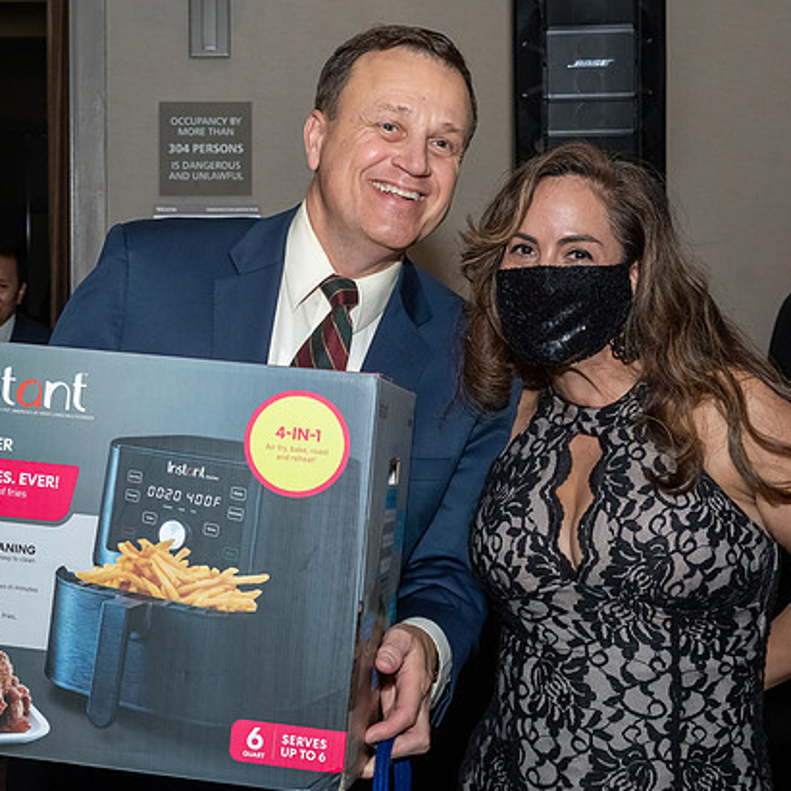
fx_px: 1861
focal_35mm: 72
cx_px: 257
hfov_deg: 23.9
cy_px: 318
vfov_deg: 24.0
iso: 500
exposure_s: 1/250
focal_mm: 30
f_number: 7.1
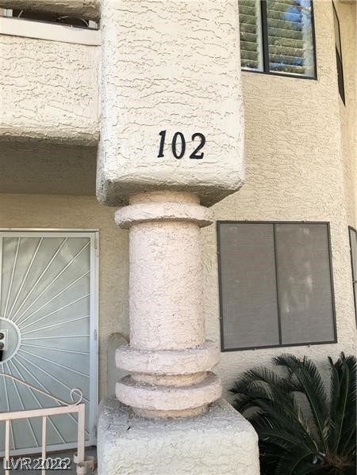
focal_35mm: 28
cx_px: 178
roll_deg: +1.6
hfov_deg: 49.7
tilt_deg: +7.8
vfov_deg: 63.4
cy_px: 238
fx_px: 385
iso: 20
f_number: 1.8
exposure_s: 1/358
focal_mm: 3.99
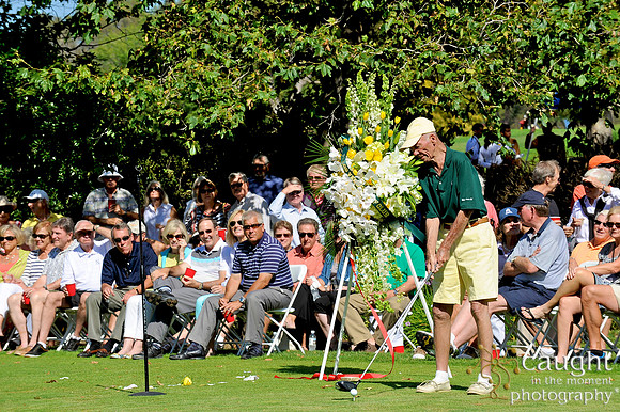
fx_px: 3270
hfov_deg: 10.8
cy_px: 206
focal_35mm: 190
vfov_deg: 7.2
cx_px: 310
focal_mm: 190
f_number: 11
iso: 200
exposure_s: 1/320
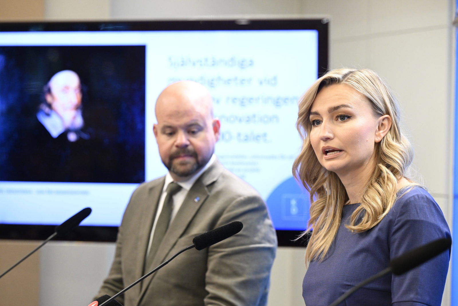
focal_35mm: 115
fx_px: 1463
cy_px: 153
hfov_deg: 17.8
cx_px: 229
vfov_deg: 11.9
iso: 2500
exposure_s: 1/250
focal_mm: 115
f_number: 4
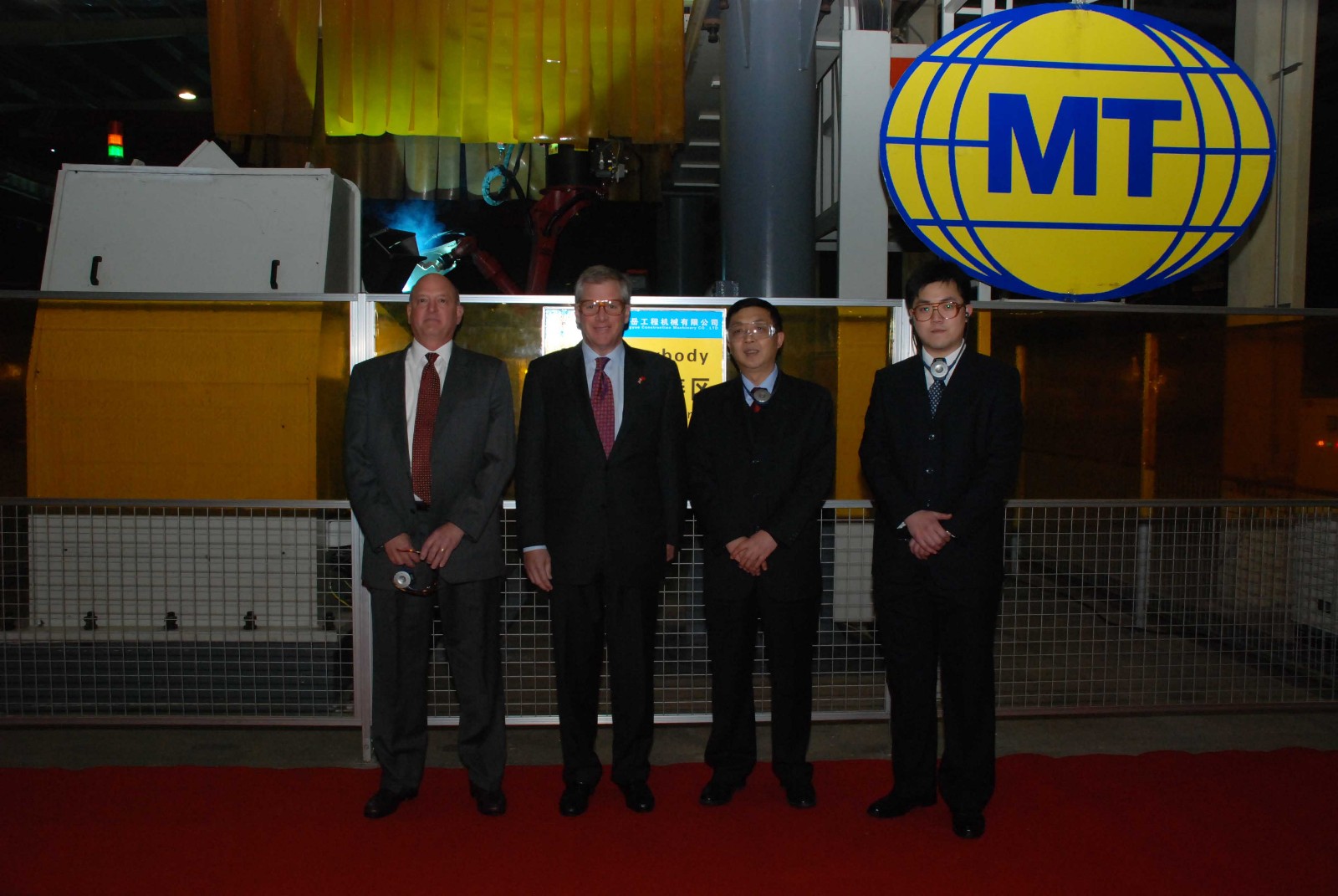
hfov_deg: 61.9
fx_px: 1116
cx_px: 669
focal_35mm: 30
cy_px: 448
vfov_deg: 43.7
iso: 800
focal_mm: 20
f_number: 7.1
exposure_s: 1/60
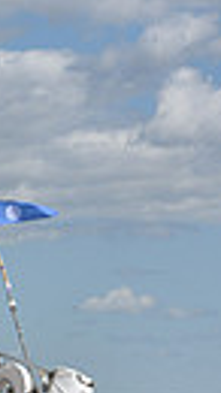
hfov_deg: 3.5
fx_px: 3421
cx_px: -624
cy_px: 240
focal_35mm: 328
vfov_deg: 6.6
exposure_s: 1/1250
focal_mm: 70
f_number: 10
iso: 320
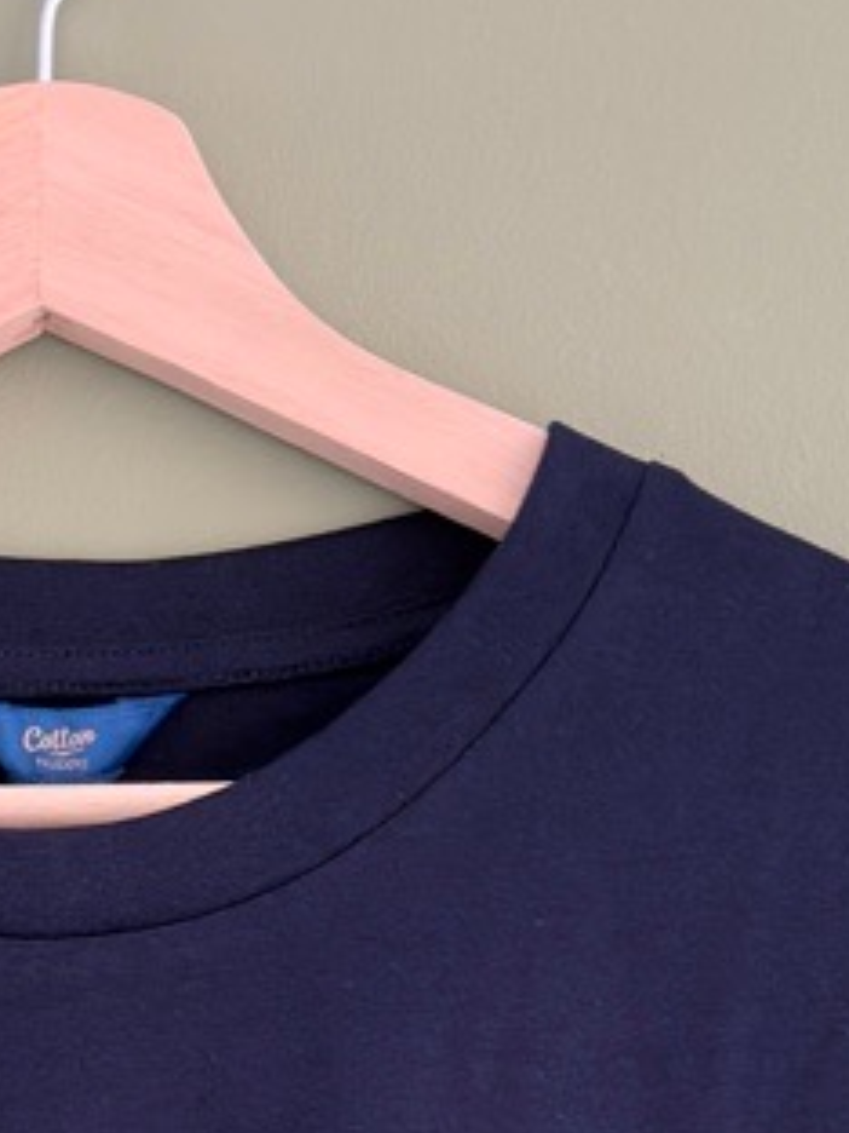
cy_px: 2270
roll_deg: +0.3
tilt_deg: -4.1
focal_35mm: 123
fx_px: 4022
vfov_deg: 13.6
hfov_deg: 12.0
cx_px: 58
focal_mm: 6.76
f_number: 1.78
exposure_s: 1/60
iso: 100
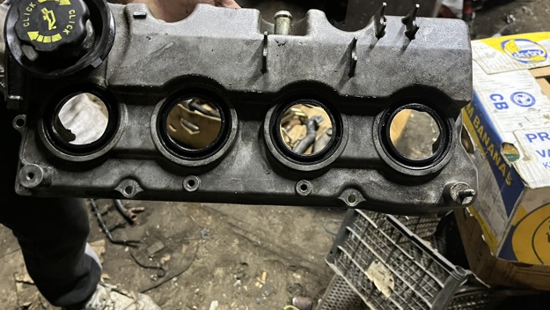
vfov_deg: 40.2
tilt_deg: -44.9
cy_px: 140
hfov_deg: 66.0
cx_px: 278
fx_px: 423
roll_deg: +1.5
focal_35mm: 29
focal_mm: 5.1
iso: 500
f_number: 1.6
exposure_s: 1/25
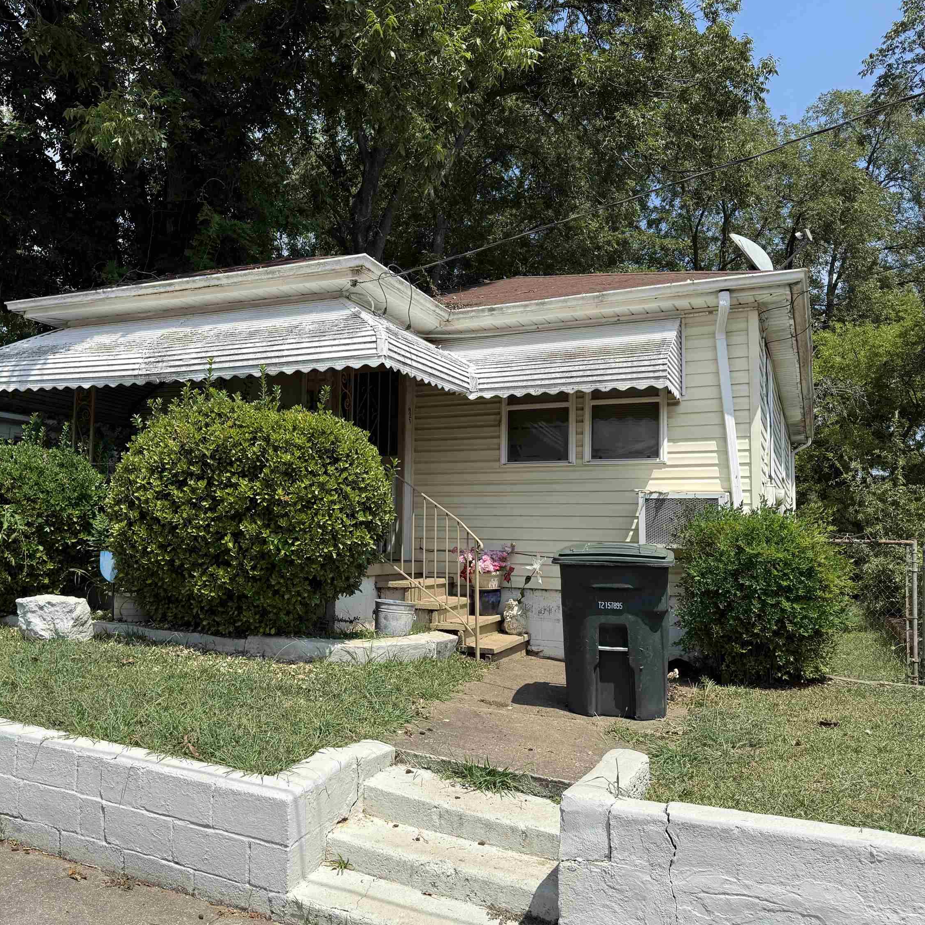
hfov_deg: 55.2
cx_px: 372
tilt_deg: +4.8
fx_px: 877
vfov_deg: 55.6
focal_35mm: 29
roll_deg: -1.1
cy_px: 471
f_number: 1.78
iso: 80
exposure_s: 1/3759
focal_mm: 6.76
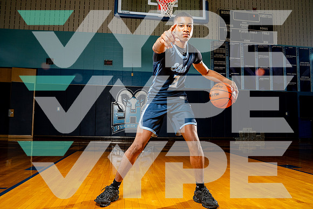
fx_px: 238
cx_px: 154
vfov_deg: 47.3
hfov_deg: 66.6
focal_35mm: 27
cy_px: 103
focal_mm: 24
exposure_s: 1/250
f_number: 8
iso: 500
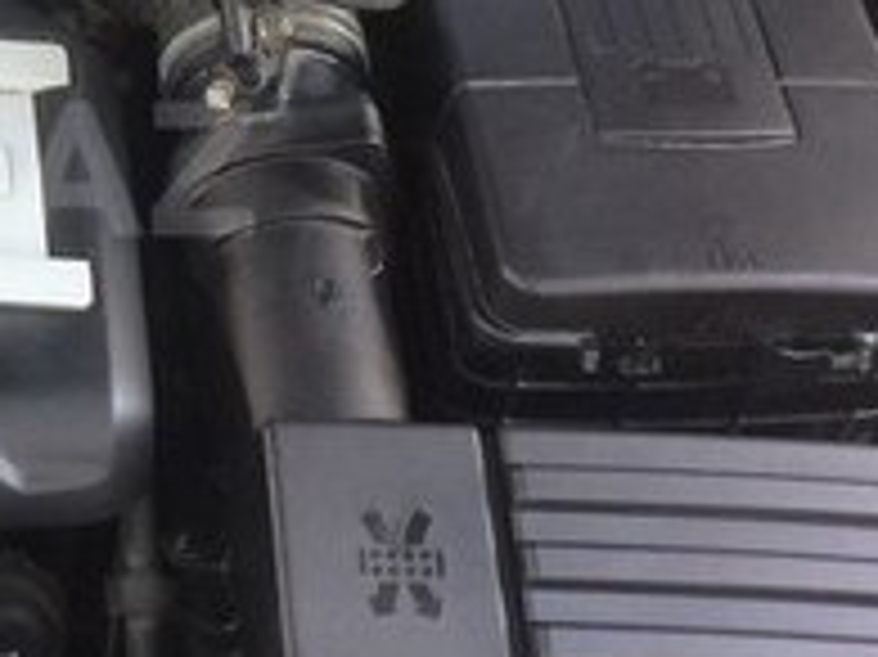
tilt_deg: -49.1
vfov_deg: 15.0
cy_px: 169
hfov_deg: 18.8
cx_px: -207
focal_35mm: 98
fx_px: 2484
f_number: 2.2
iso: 40
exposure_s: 1/33
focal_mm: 4.15
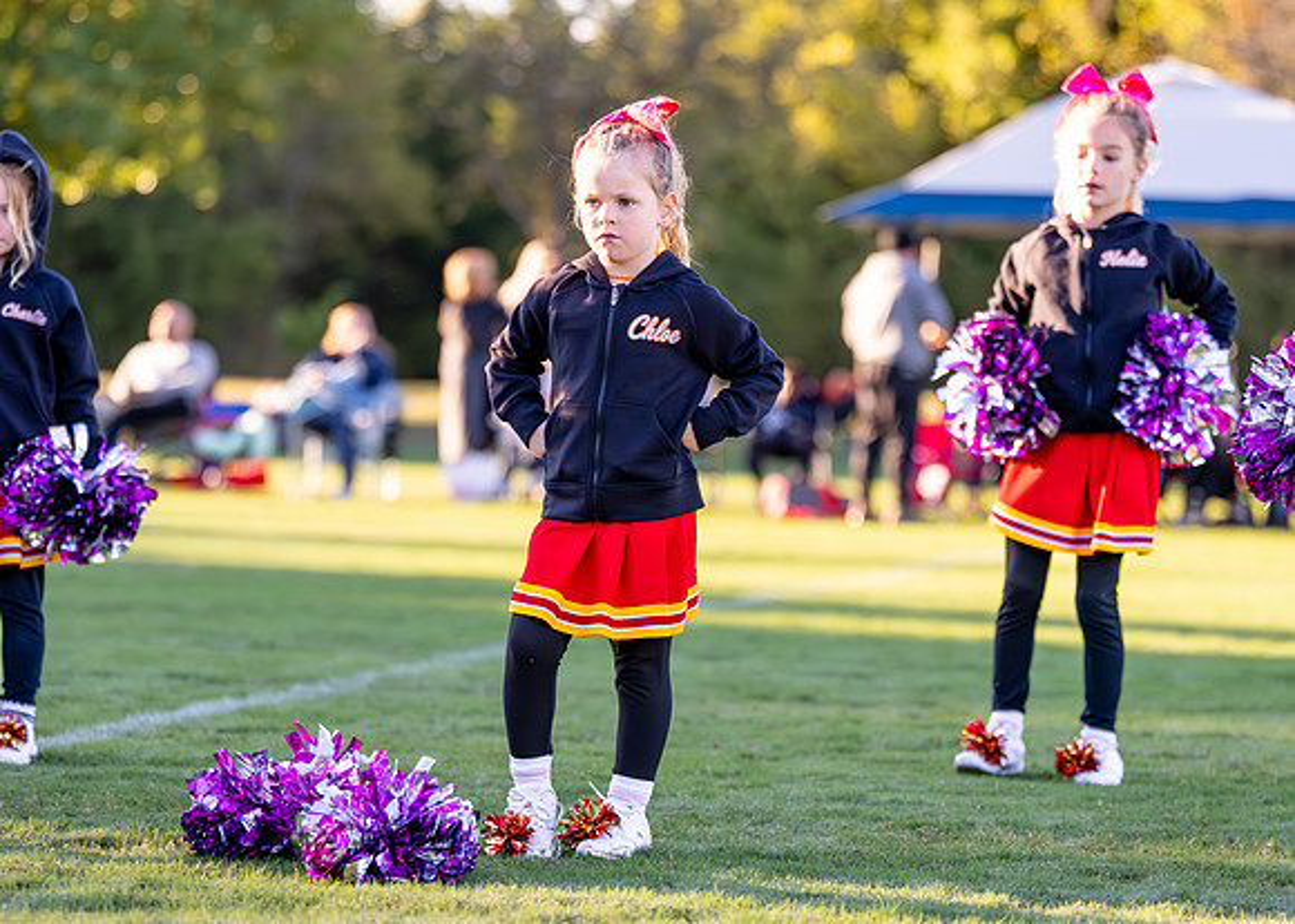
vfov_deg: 10.2
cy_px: 478
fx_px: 5176
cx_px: 607
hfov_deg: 14.3
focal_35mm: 141
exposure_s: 1/3200
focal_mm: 117
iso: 1600
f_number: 2.8
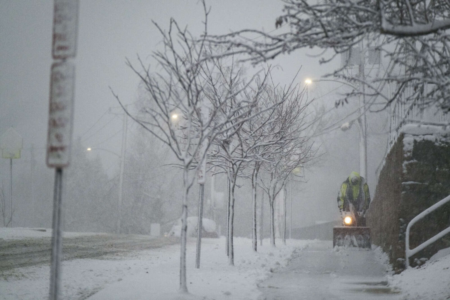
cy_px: 150
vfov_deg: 6.5
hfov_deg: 9.8
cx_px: 225
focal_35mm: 210
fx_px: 2625
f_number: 2.8
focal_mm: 140
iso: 1600
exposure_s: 1/850
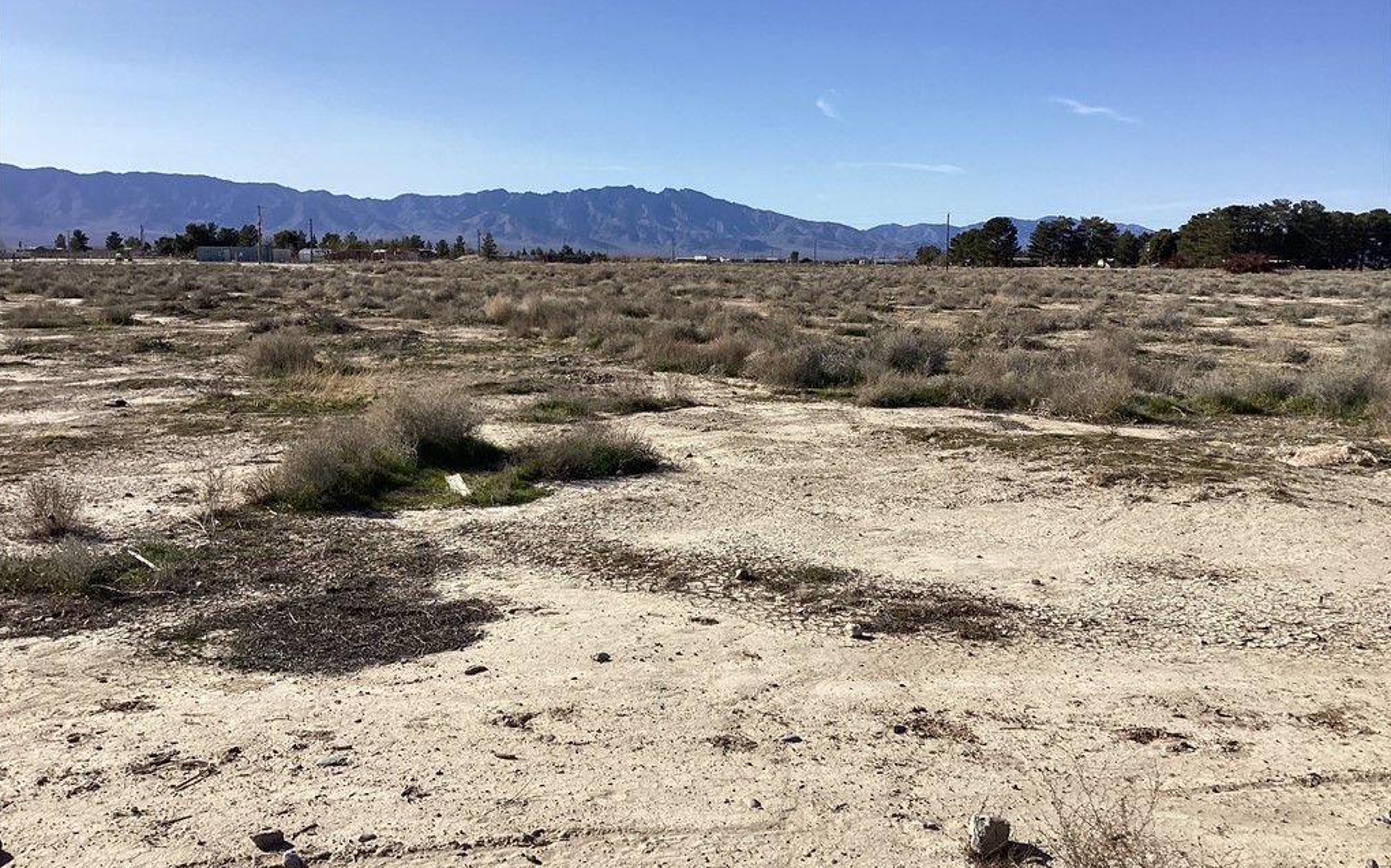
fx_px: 1251
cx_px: 694
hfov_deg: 58.2
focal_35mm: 33
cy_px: 413
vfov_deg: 38.3
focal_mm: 3.3
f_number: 2.4
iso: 25
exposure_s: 1/2092
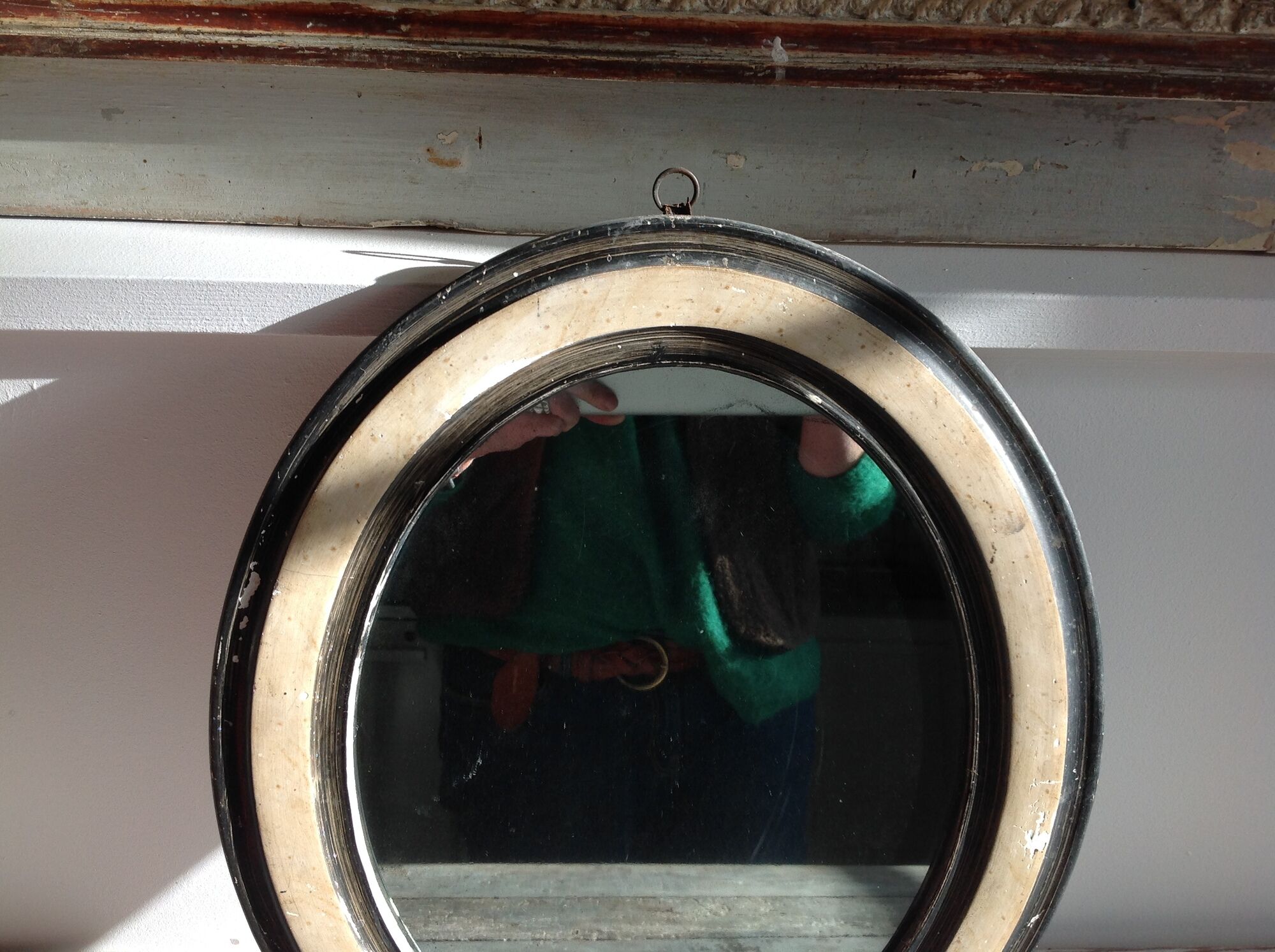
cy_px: 476
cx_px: 638
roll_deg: -2.7
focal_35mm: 35
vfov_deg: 40.6
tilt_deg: -29.3
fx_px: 1287
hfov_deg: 52.7
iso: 50
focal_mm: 4.28
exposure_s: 1/175
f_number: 2.4
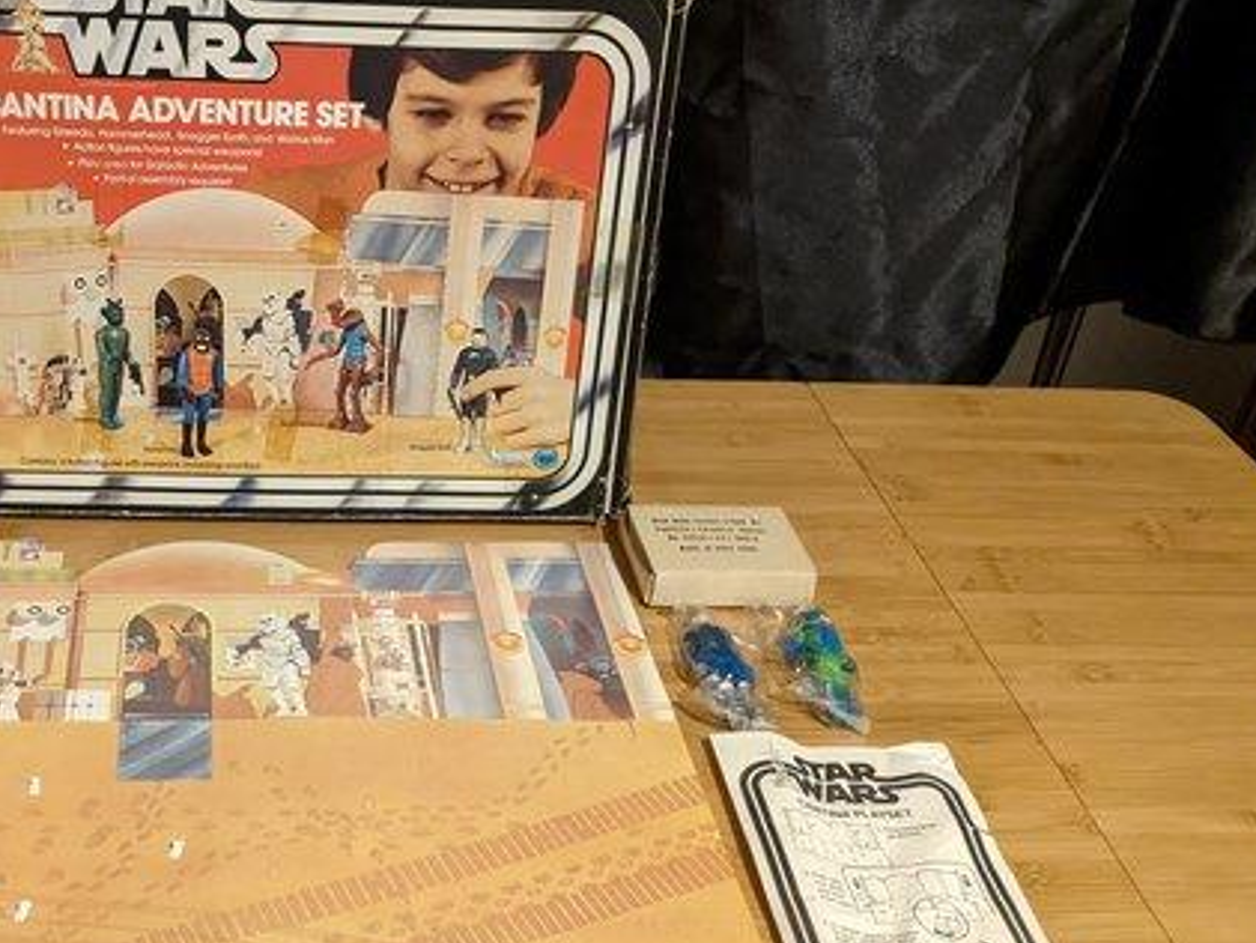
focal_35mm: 41
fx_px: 1488
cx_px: 331
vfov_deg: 35.1
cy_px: 498
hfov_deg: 44.4
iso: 927
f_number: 1.8
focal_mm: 4.44
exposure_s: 1/25
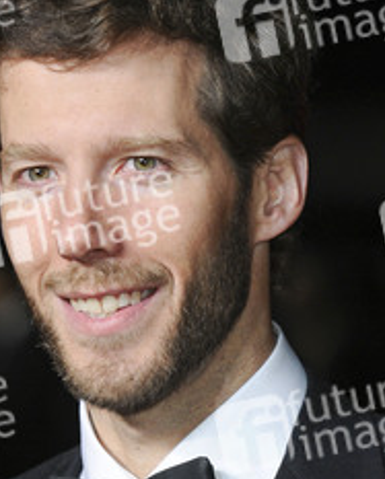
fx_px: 4631
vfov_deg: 5.9
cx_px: 135
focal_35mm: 326
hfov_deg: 4.8
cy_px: 323
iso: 400
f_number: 5
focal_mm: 135
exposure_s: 1/160
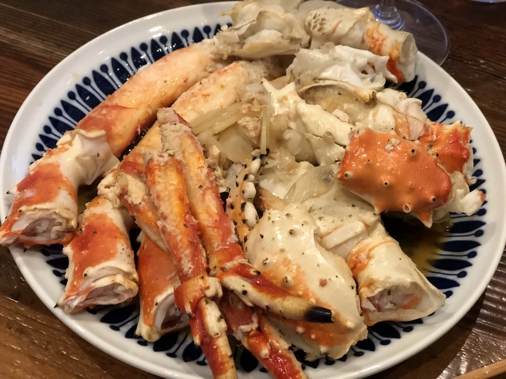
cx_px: 253
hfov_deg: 33.8
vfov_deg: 25.7
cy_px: 190
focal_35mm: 57
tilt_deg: -52.3
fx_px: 833
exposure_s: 1/30
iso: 400
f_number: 2.8
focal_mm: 6.6
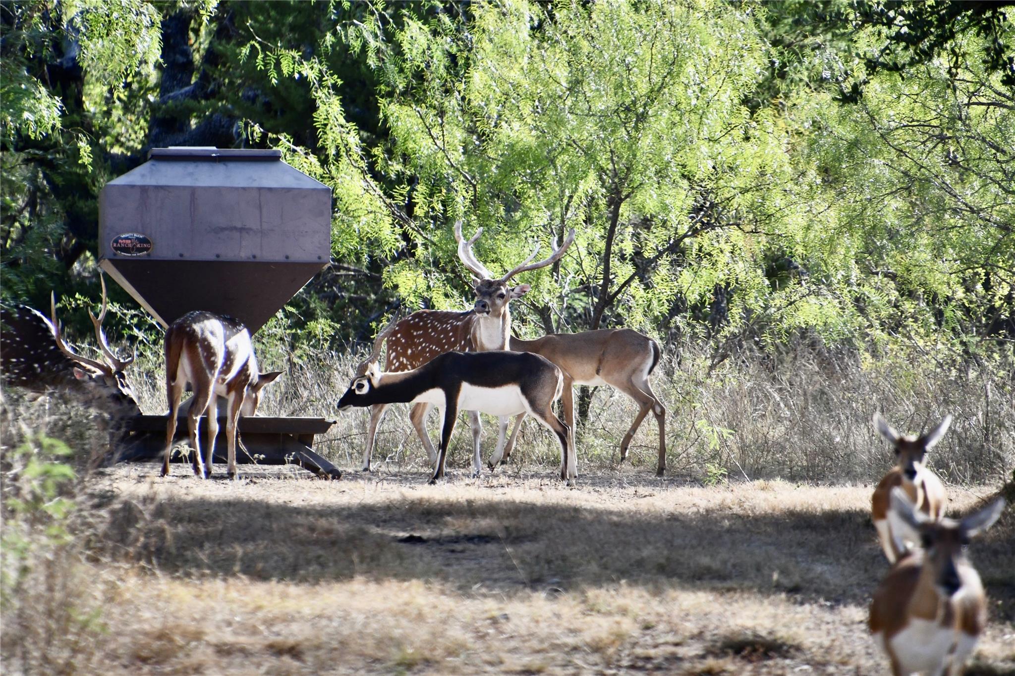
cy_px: 338
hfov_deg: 3.4
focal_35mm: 600
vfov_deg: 2.3
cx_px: 508
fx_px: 16914
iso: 360
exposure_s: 1/500
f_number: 6.3
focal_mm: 400
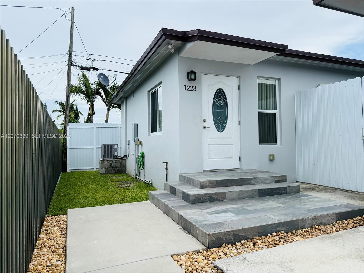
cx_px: 182
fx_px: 252
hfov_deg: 71.6
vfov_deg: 56.8
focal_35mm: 24
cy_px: 136
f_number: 1.78
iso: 80
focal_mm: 6.76
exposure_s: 1/1493
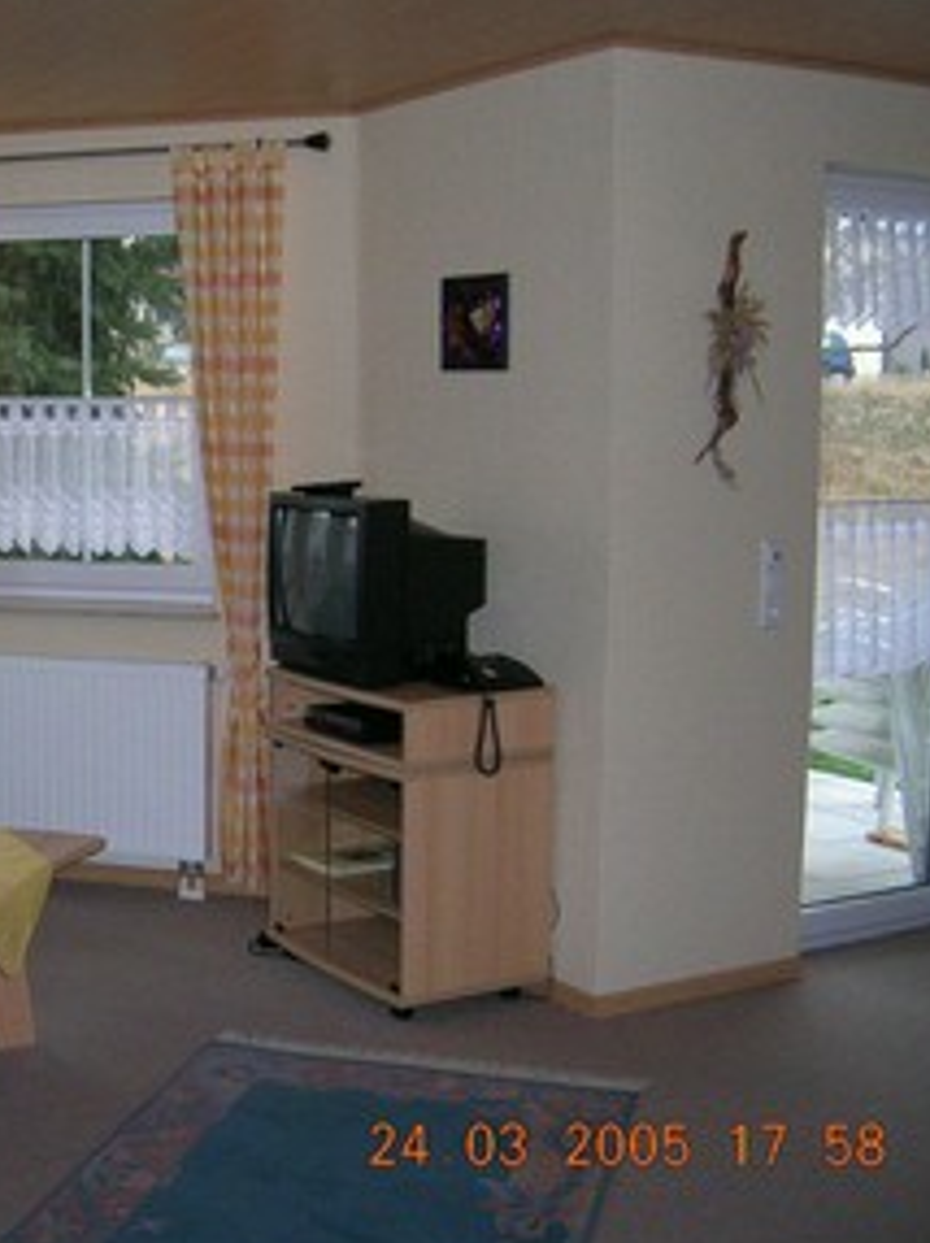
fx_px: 1758
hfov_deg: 28.6
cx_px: 117
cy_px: 630
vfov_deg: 38.9
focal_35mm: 49
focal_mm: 5.4
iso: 138
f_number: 2.8
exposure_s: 1/60.1
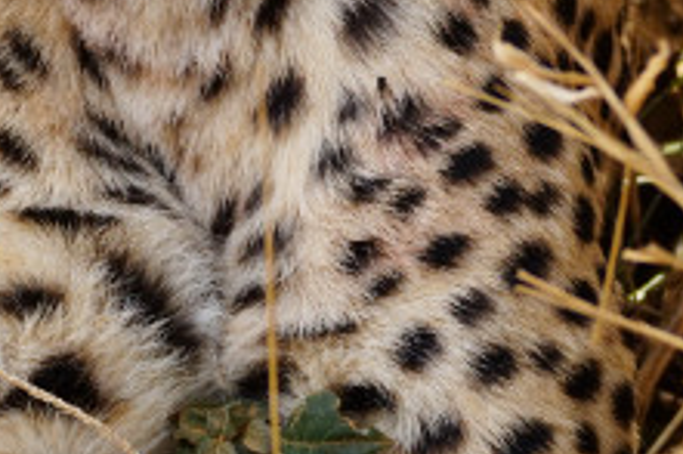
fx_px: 14389
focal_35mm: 759
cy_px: -190
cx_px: 275
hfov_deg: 2.7
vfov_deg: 1.8
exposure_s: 1/250
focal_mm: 140
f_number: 5
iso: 160
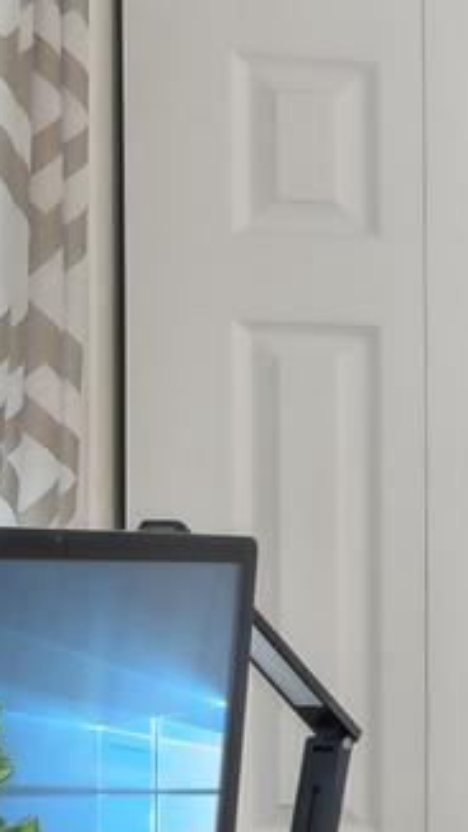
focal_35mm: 105
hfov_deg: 8.0
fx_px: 2316
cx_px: 1778
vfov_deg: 20.2
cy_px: 640
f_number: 8
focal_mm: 16
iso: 400
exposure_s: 1/4
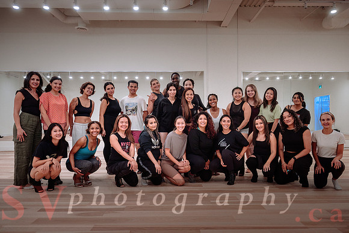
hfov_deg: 70.6
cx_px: 178
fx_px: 246
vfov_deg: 50.6
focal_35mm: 25
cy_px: 119
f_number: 2.8
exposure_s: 1/160
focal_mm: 24
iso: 1600
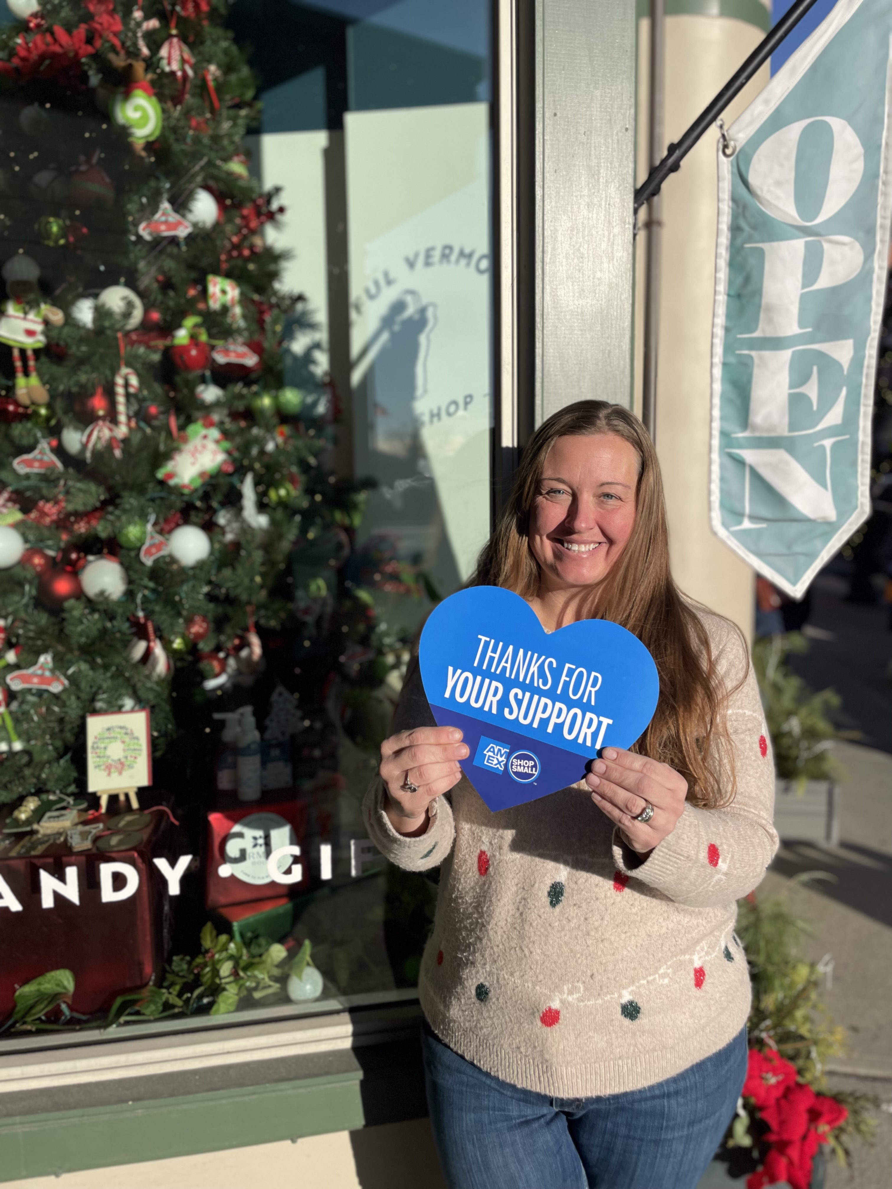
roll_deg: +0.6
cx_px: 446
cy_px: 594
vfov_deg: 67.3
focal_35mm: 26
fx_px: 893
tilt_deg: -5.9
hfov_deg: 53.1
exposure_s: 1/6494
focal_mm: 4.2
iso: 50
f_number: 1.6
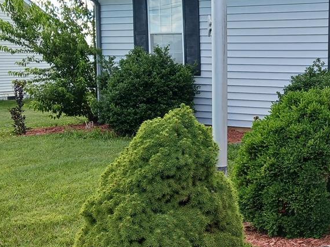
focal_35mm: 61
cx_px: 315
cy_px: 138
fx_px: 581
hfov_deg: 29.9
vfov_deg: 24.0
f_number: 1.8
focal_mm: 4
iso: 25
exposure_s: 1/120
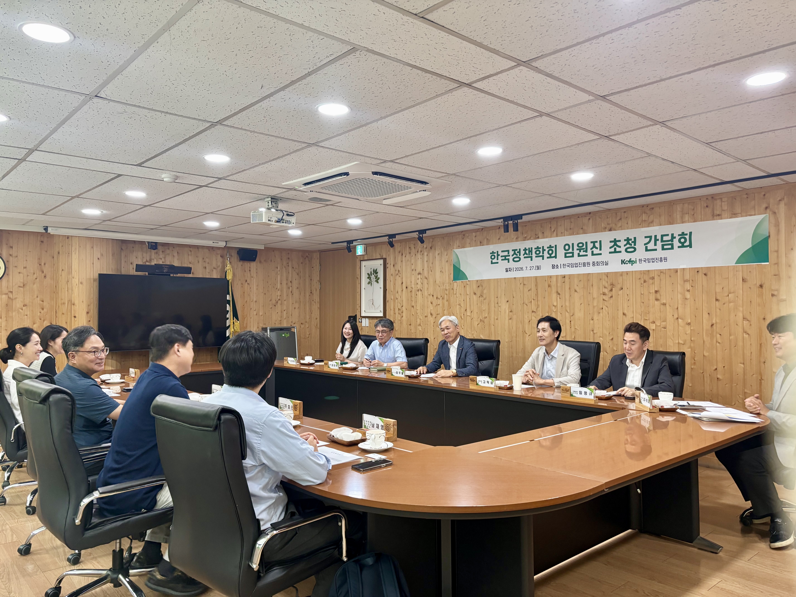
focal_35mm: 26
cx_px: 398
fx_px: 598
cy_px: 298
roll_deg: +0.7
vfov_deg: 53.1
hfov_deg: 67.3
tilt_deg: +0.4
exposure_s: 1/60
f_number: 1.6
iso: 200
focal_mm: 5.96
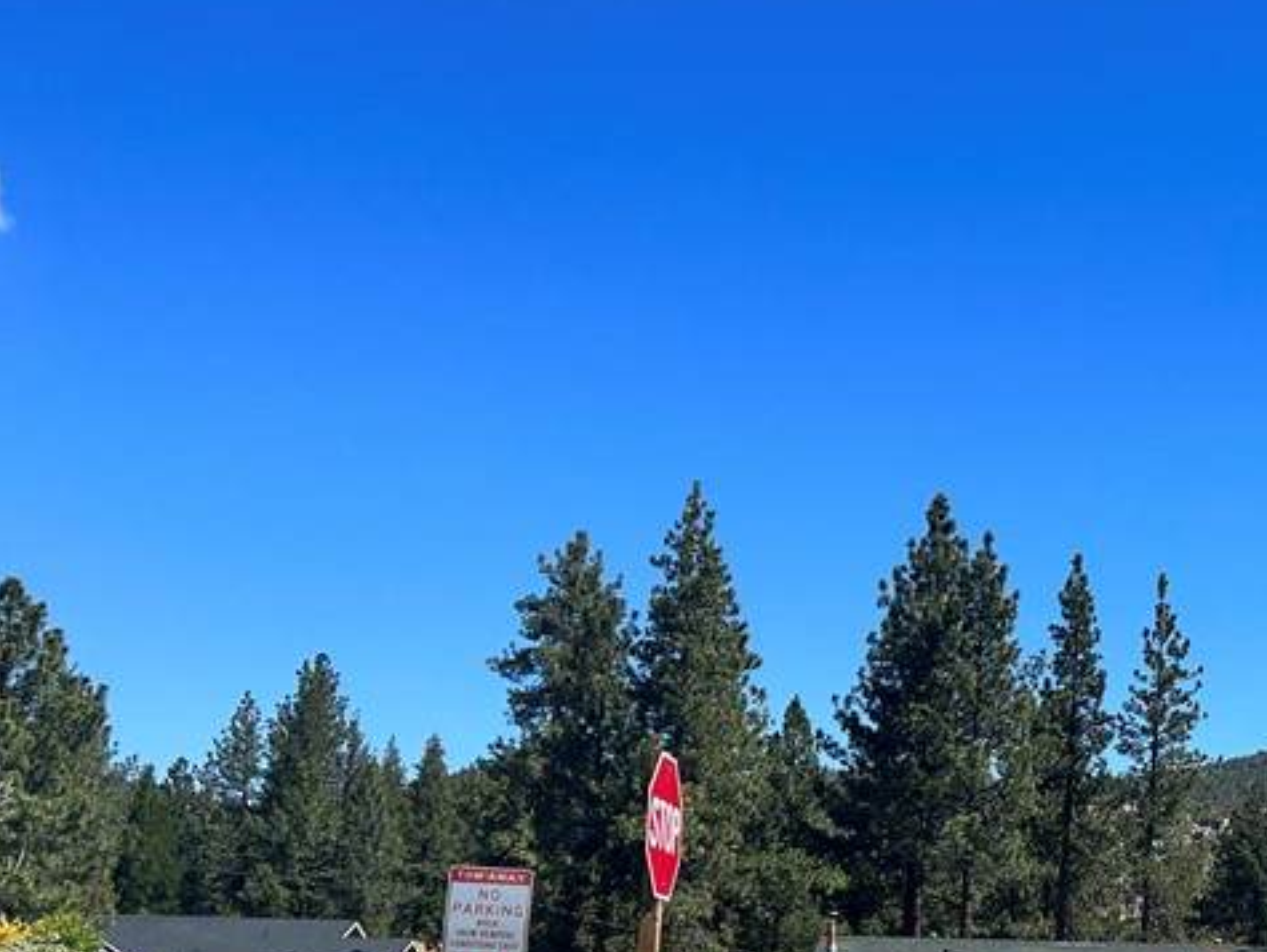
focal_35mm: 56
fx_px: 2051
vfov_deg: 25.5
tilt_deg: +7.1
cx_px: 1318
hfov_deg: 31.3
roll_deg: -0.8
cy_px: 819
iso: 50
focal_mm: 5.7
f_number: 1.5
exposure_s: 1/4115
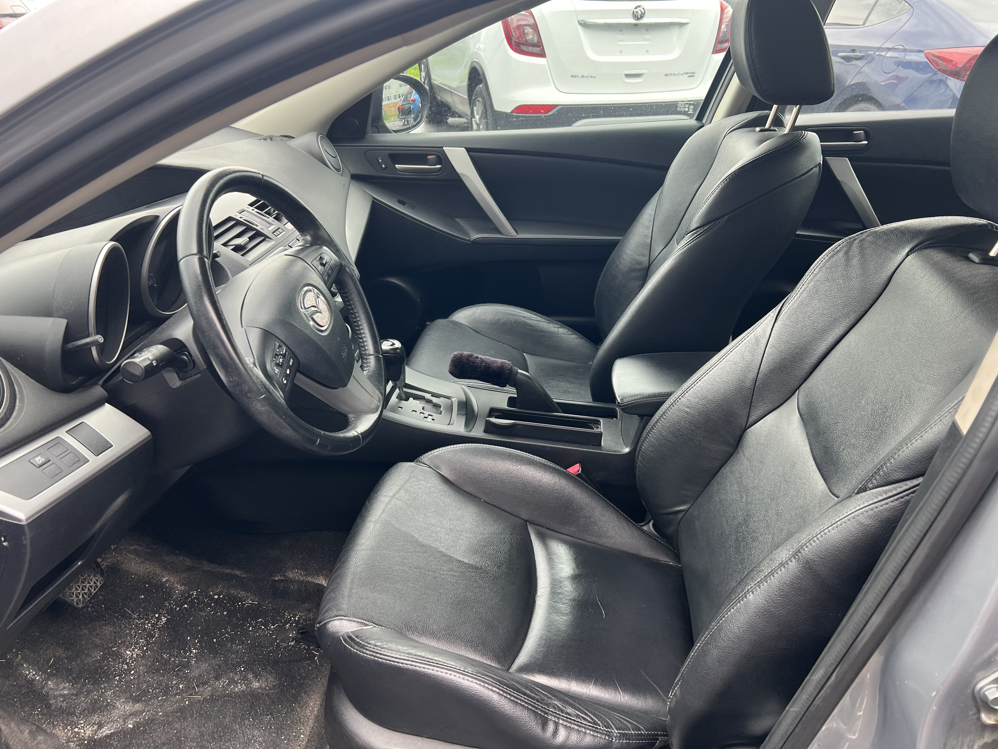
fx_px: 750
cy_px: 374
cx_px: 499
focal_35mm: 26
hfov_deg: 67.3
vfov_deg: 53.1
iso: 50
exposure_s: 1/219
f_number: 1.5
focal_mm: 5.7
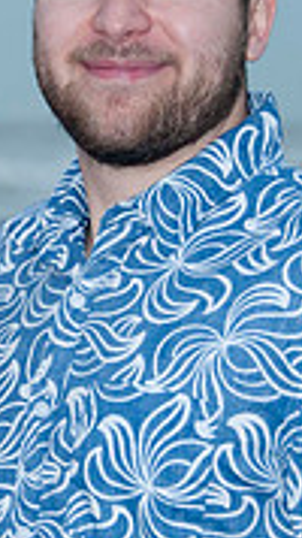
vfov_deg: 7.0
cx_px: -63
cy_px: 231
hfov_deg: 3.9
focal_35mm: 307
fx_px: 4375
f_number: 5.6
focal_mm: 60
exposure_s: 1/125
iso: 100
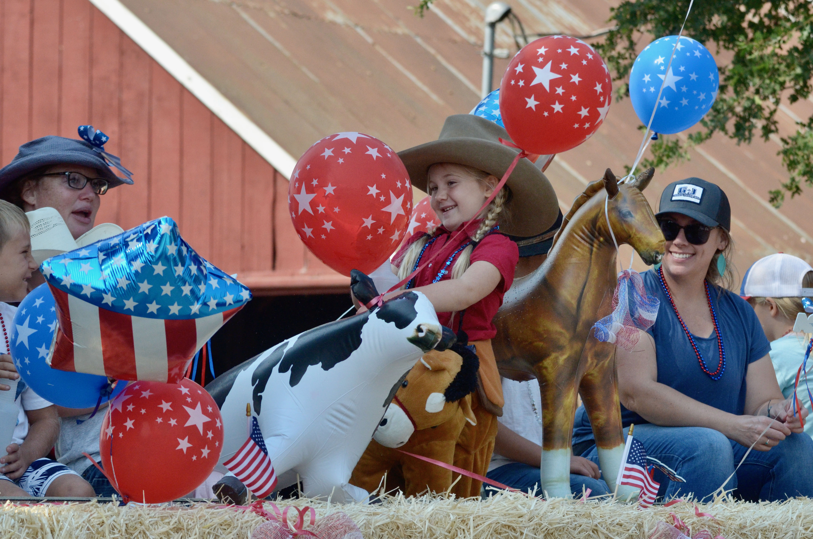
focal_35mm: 202
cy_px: 270
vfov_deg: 6.8
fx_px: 4564
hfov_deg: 10.2
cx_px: 406
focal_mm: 135
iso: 1000
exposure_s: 1/1600
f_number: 7.1
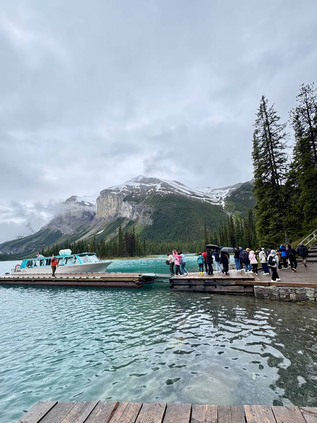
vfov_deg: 102.1
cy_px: 212
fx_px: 171
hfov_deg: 85.7
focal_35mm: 14
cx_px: 158
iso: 40
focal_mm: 2.22
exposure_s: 1/625
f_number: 2.2
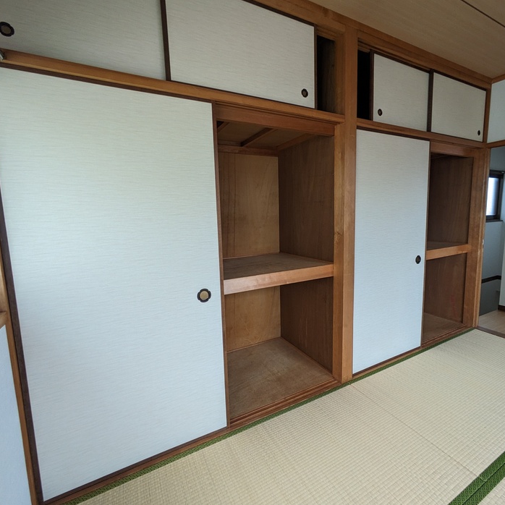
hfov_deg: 83.8
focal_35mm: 17
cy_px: 248
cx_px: 272
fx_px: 281
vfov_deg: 84.0
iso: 42
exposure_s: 1/24
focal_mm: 1.83
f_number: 2.2
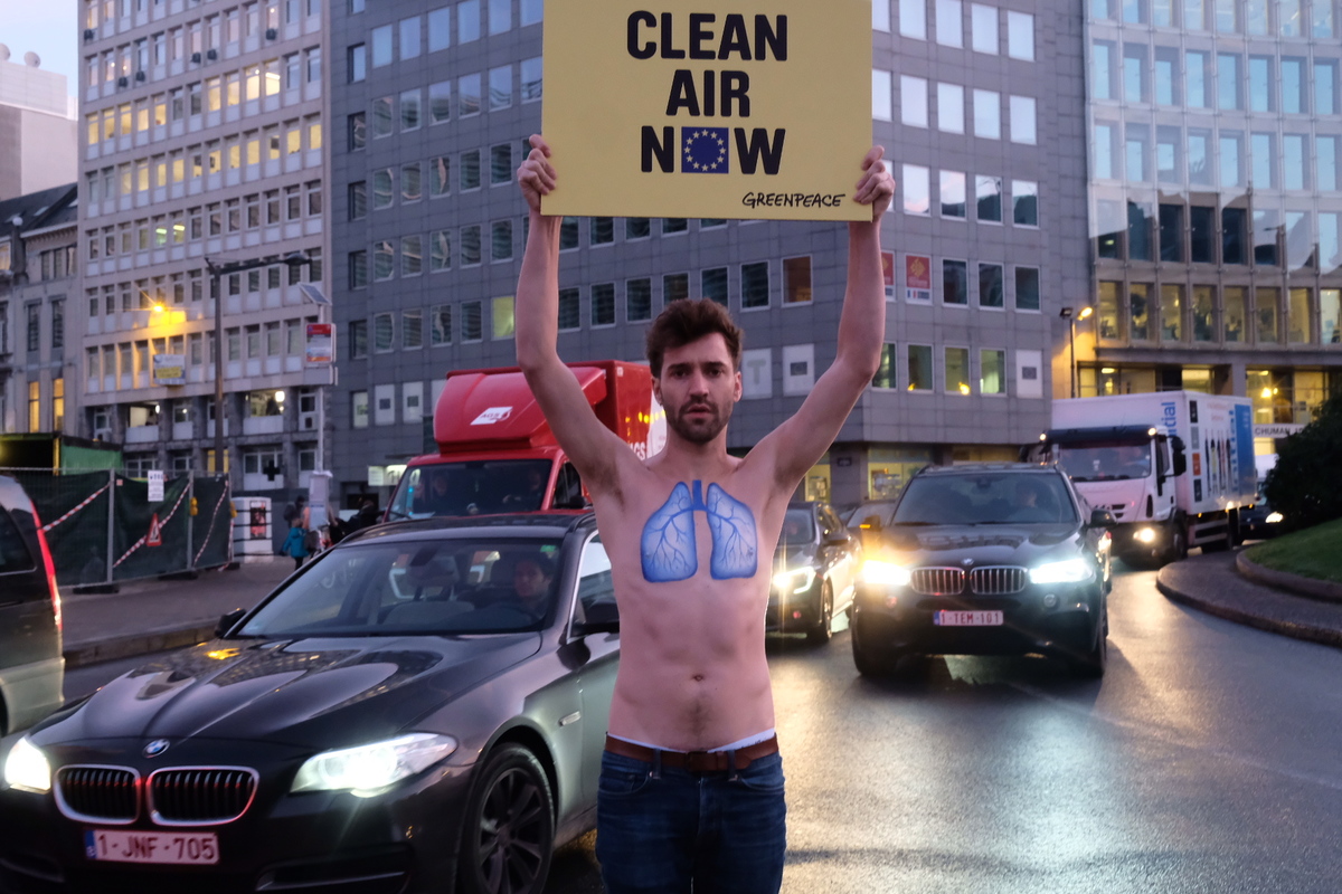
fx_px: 1528
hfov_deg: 47.4
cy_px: 447
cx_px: 671
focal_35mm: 41
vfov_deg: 32.6
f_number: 5
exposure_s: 1/80
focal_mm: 27.4
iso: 4000
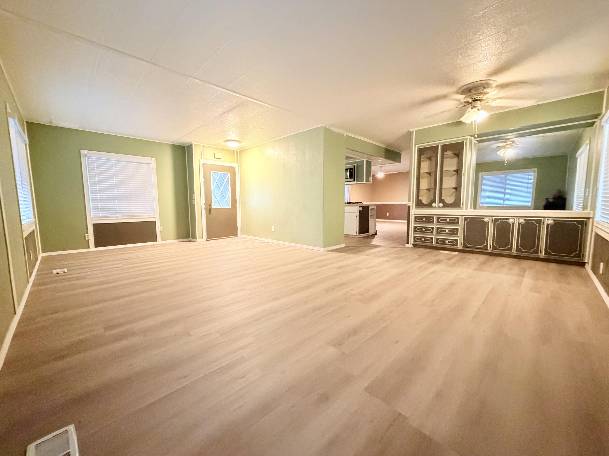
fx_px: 246
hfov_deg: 102.1
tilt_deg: -5.6
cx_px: 304
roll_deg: +0.6
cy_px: 228
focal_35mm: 14
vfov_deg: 85.7
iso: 1000
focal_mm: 2.22
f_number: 2.2
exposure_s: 1/60
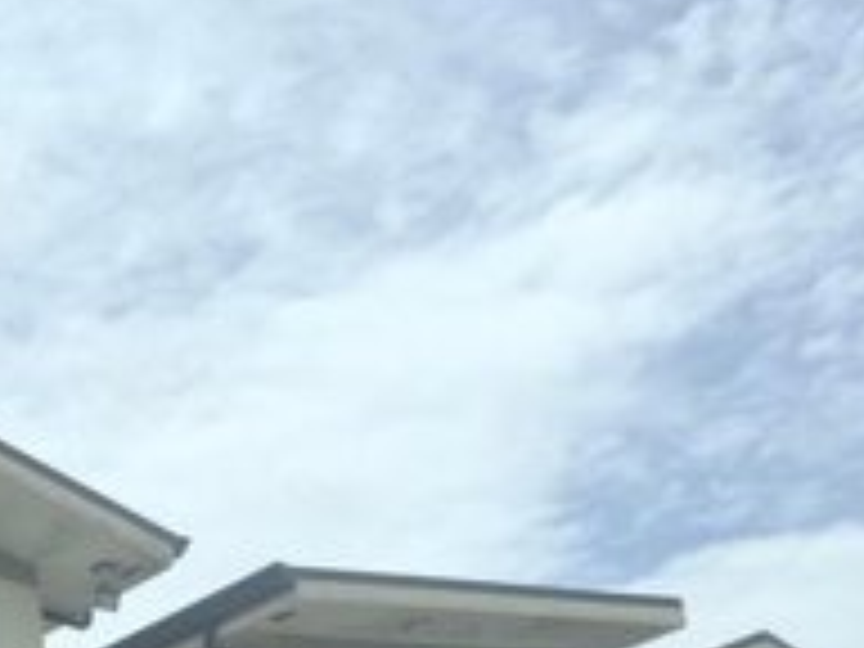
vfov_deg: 17.3
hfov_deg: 21.2
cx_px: -468
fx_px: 1897
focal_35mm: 76
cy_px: 999
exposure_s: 1/2119
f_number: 1.8
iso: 50
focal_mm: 5.54
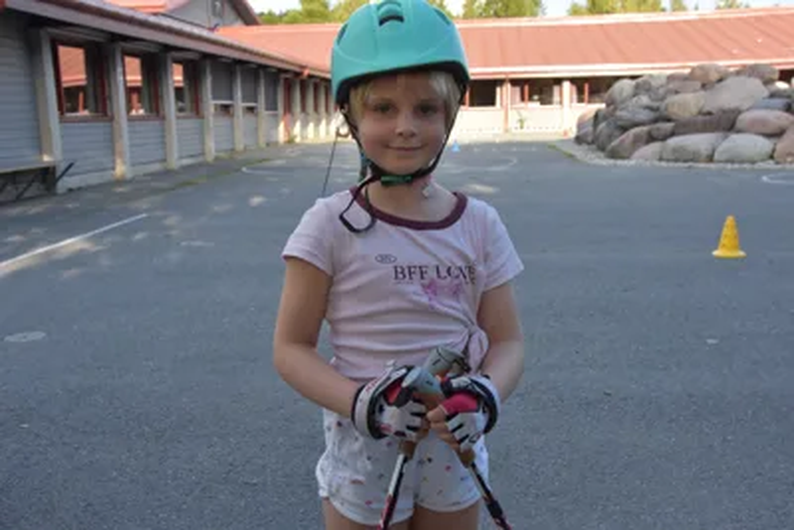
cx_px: 397
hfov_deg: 49.5
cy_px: 265
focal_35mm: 39
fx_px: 860
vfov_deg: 34.2
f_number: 8
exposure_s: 1/500
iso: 800
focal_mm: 26
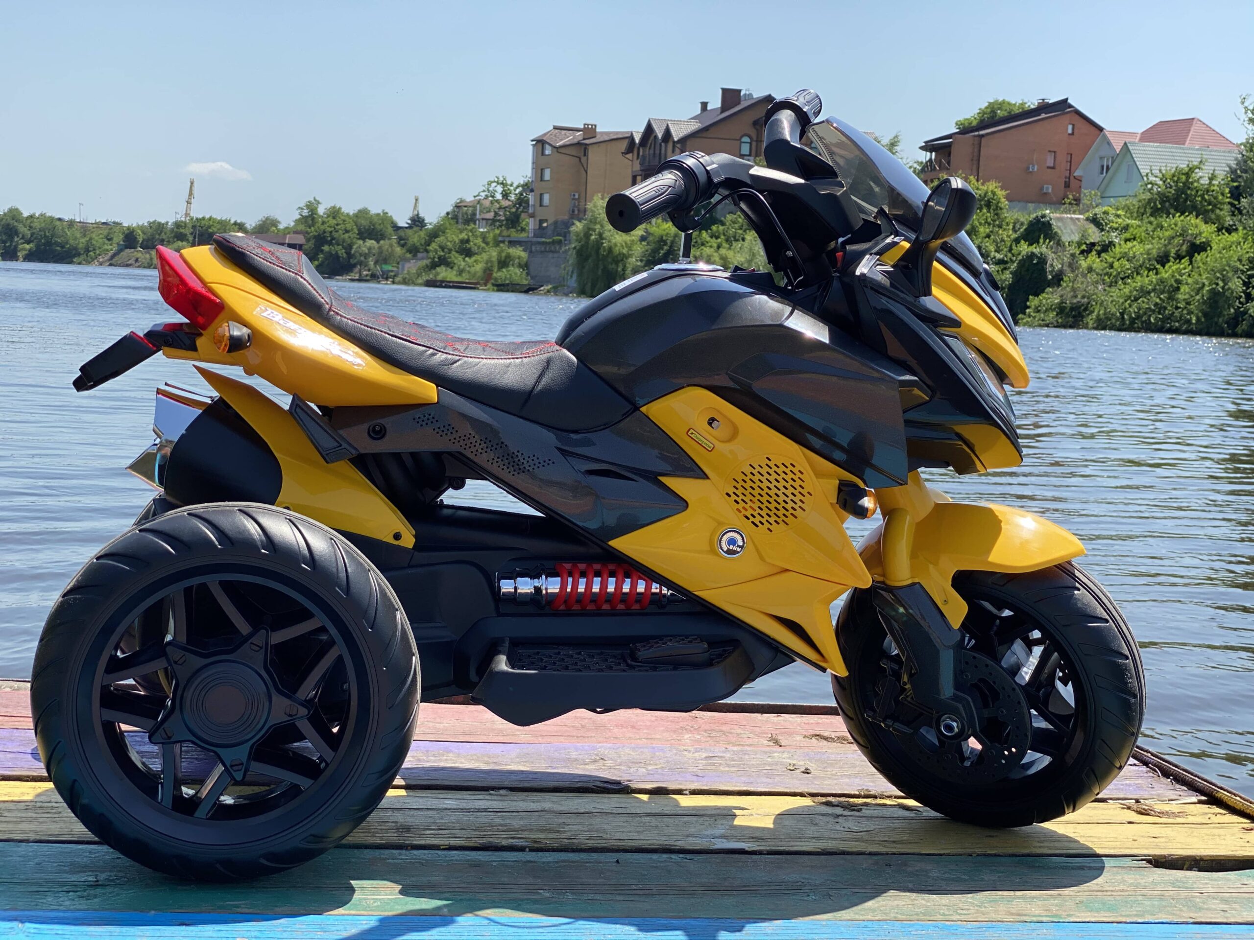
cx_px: 627
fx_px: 1884
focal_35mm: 52
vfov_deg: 28.0
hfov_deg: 36.8
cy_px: 470
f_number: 2
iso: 20
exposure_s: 1/1043
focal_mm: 6
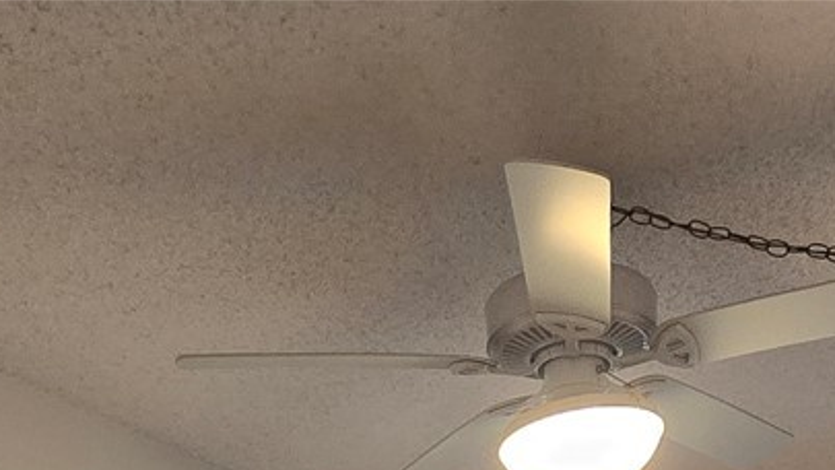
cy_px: 1235
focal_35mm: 56
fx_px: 1240
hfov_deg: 36.8
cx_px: 563
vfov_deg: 13.2
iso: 200
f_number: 2.2
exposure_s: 1/60
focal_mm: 2.2
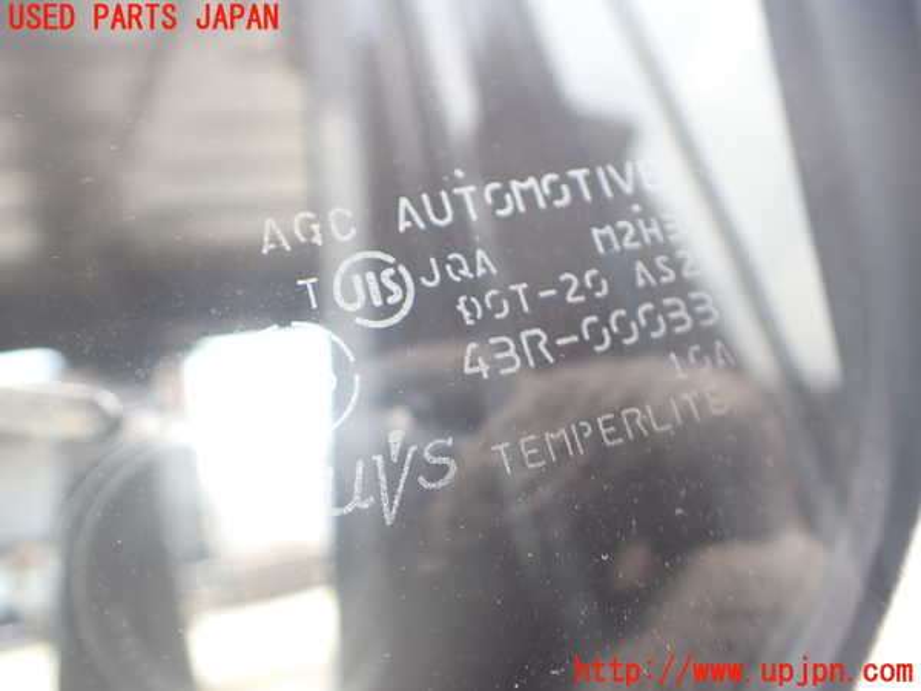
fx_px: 798
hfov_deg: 60.0
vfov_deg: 46.8
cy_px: 346
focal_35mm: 30
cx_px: 460
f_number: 2.3
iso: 100
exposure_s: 1/125
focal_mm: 5.4
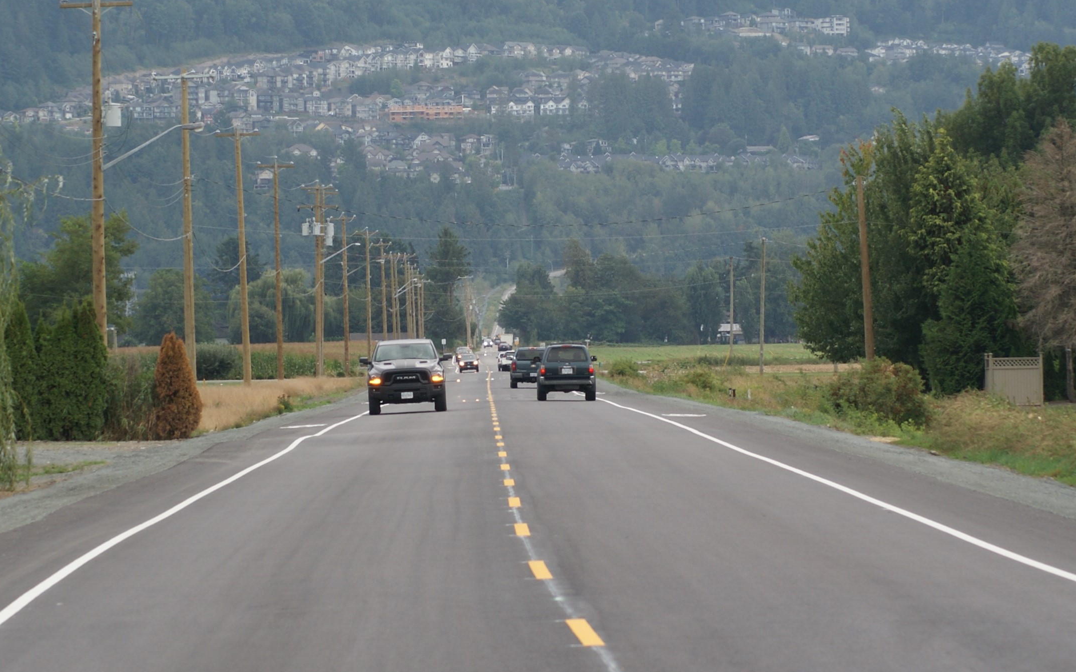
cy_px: 436
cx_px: 516
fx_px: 4654
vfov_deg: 8.3
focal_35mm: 159
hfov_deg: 13.2
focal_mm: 75
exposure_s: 1/160
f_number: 7.1
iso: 100
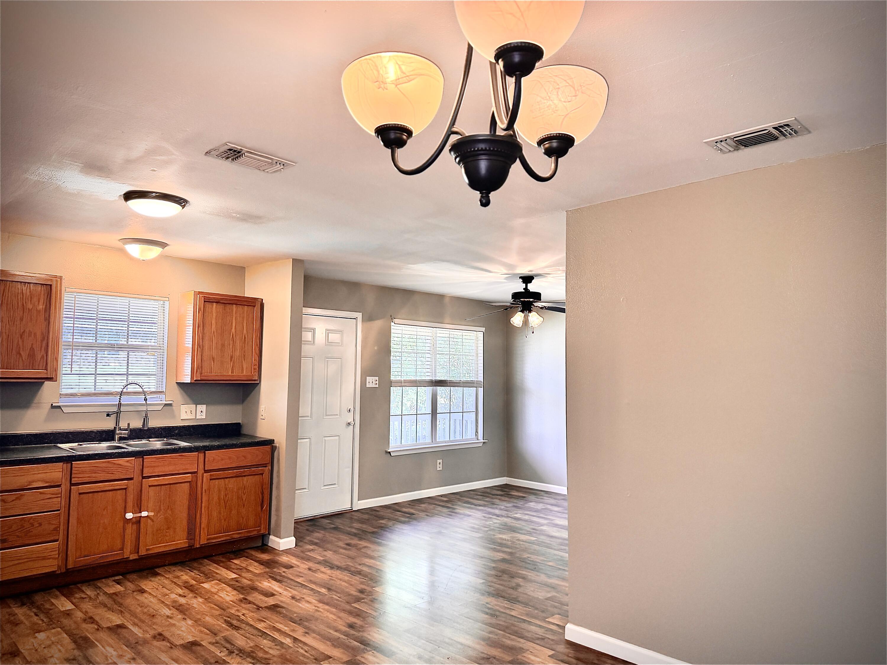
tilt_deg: +5.0
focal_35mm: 24
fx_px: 615
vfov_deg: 56.8
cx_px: 444
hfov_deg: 71.6
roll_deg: -0.4
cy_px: 332
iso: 200
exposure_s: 1/172
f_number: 1.78
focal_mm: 6.76
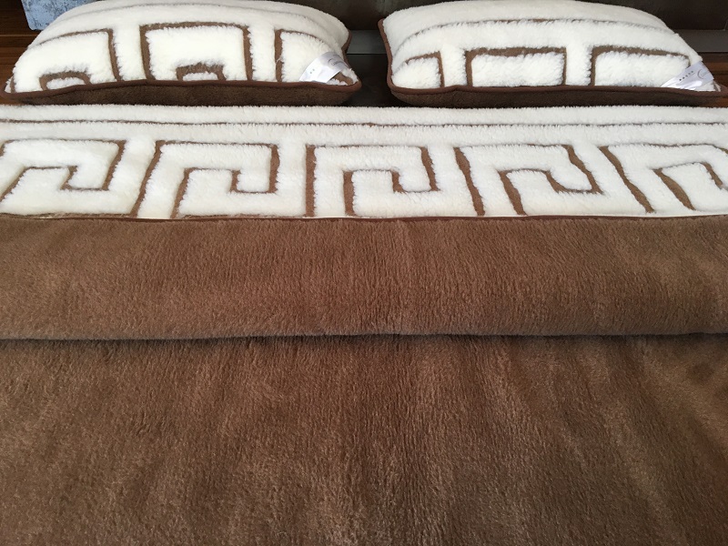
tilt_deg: -38.6
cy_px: 273
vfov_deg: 48.2
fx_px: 610
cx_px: 364
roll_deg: -0.6
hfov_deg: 61.7
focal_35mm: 29
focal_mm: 4.15
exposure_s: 1/33
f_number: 2.2
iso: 50
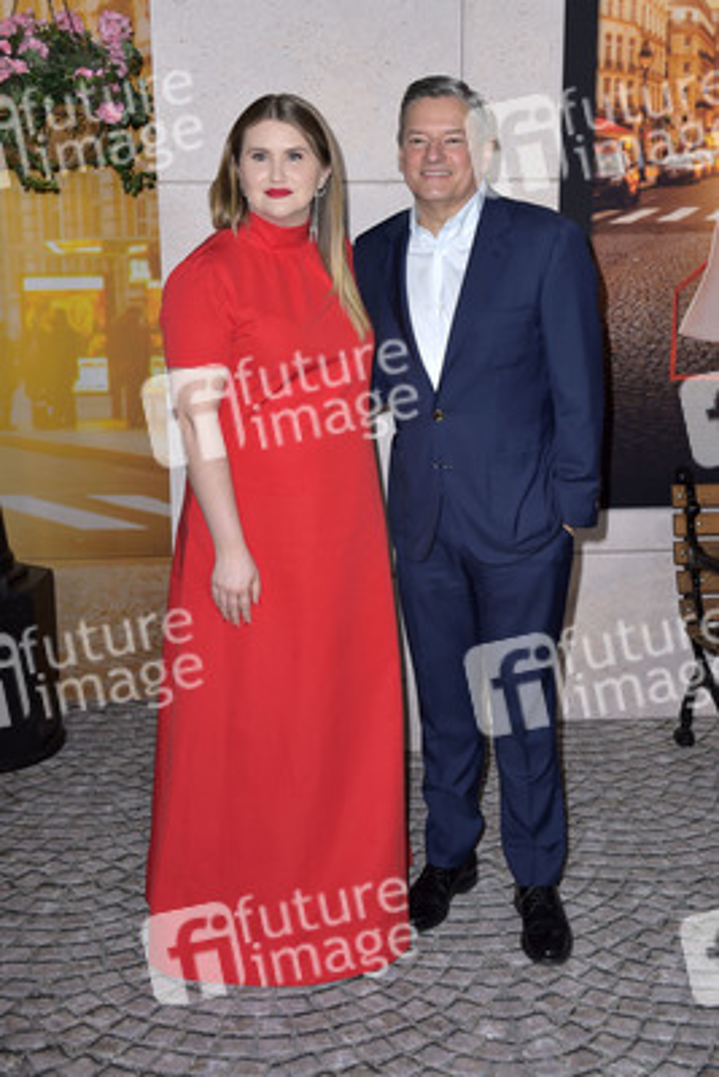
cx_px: 360
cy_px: 538
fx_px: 1197
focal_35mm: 40
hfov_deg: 33.4
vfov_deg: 48.4
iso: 320
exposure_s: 1/250
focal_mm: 40
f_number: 6.3
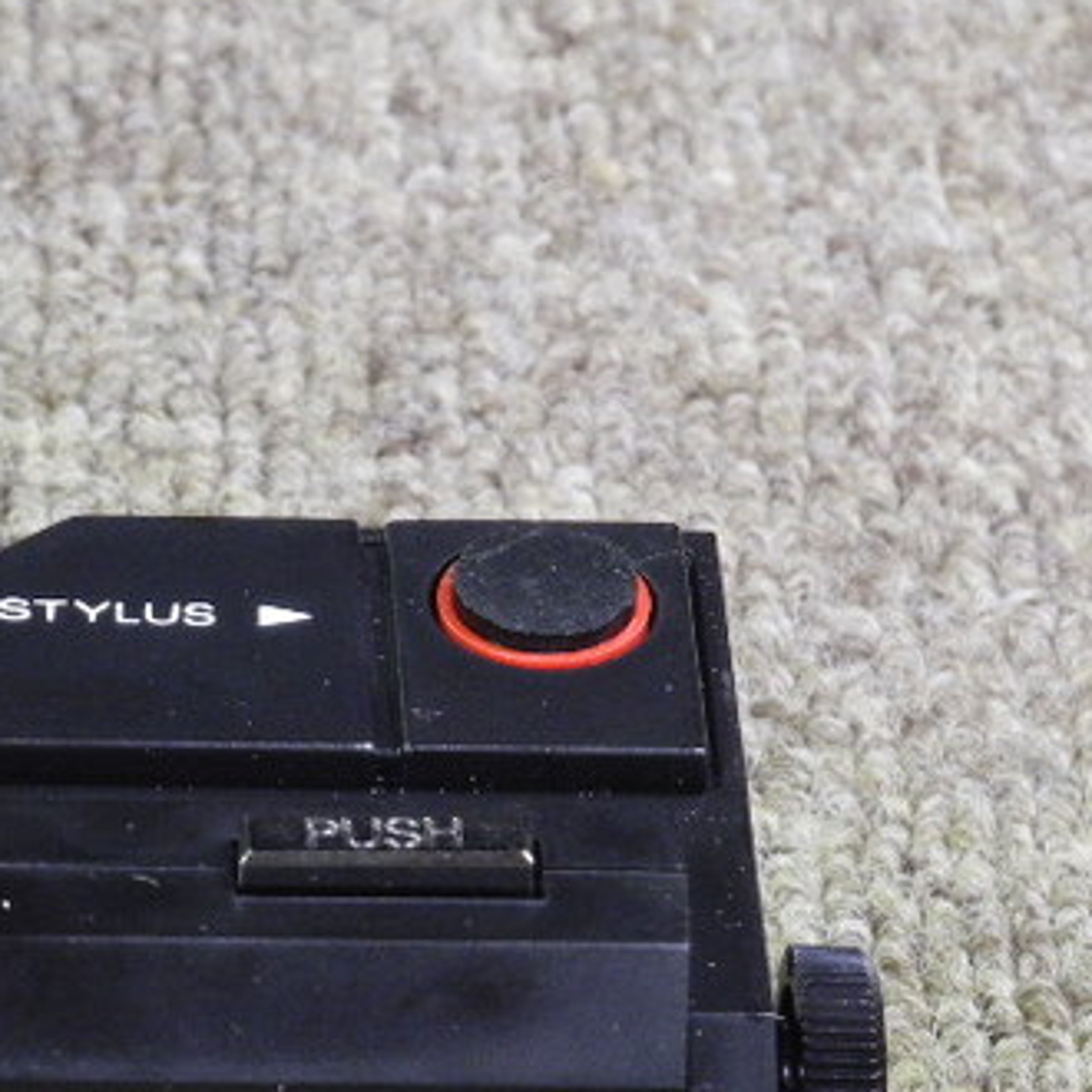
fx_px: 9636
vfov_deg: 6.5
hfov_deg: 6.5
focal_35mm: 270
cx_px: 146
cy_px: 1066
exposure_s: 1/3.9
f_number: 6.3
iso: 400
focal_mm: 22.5
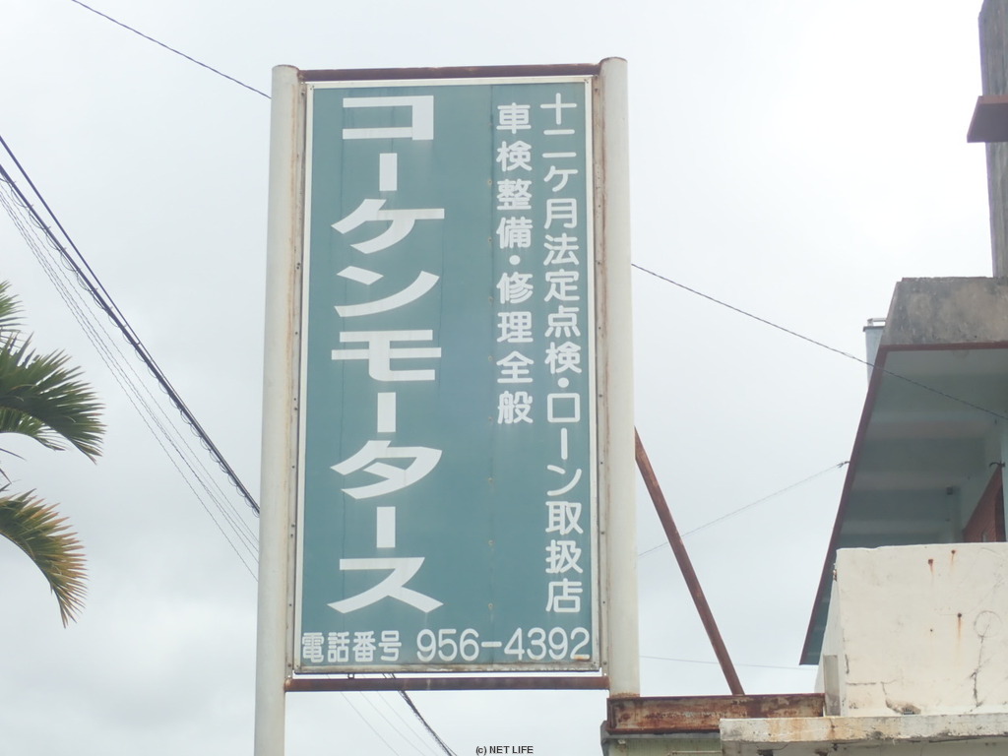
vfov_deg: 19.9
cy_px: 378
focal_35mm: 74
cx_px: 504
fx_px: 2155
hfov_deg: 26.3
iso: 100
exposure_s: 1/160
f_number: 5.6
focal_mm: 13.47
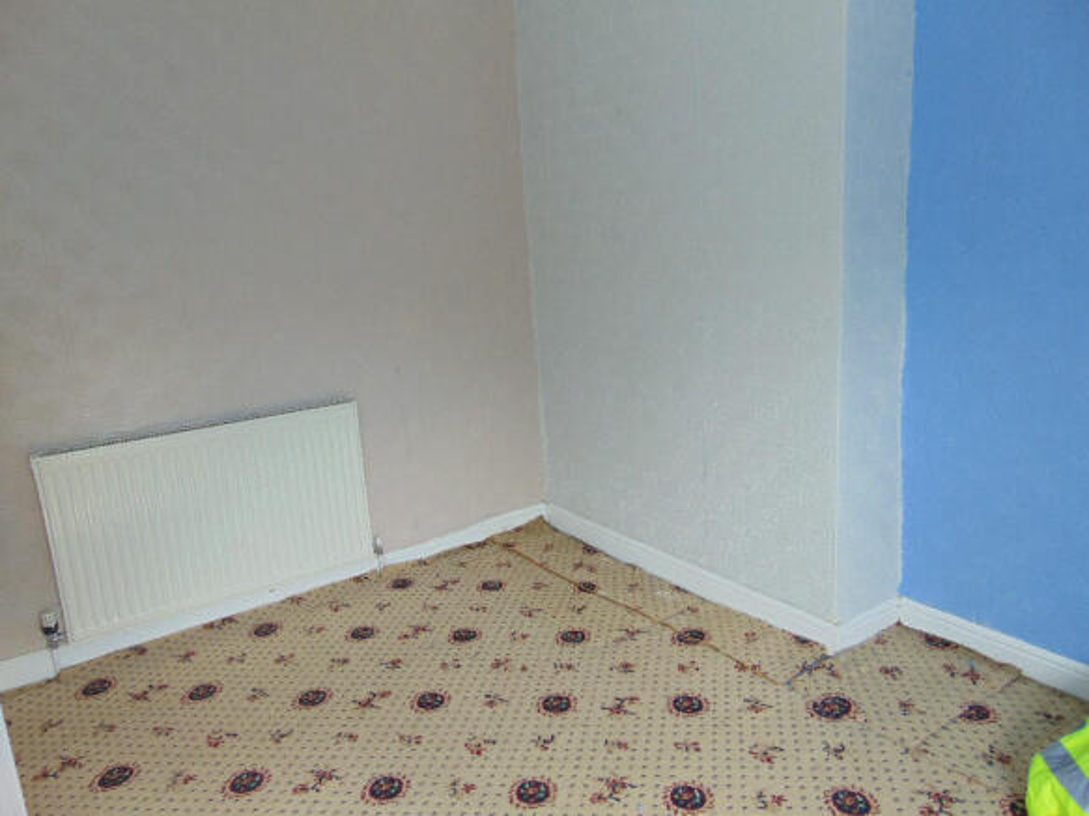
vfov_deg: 54.9
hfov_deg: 69.4
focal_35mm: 25
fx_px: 786
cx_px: 544
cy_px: 408
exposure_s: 1/30
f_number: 3
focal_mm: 4.5
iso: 80
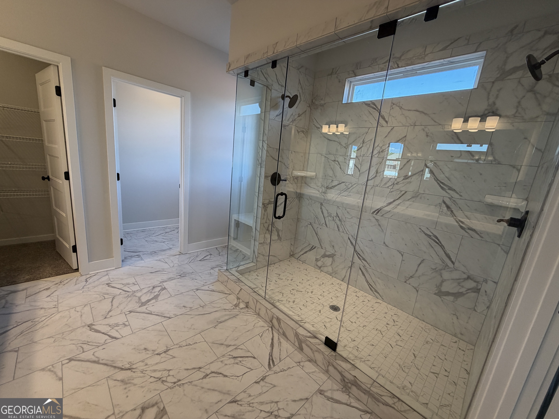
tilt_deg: -13.3
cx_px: 280
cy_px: 210
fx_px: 226
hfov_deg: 102.1
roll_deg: -5.2
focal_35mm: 14
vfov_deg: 85.7
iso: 160
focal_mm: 2.22
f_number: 2.2
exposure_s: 1/120
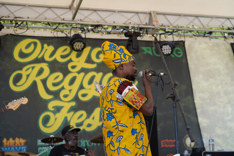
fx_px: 494
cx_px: 117
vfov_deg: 17.9
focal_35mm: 76
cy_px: 78
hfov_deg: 26.7
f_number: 4.5
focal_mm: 76
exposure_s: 1/200
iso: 100
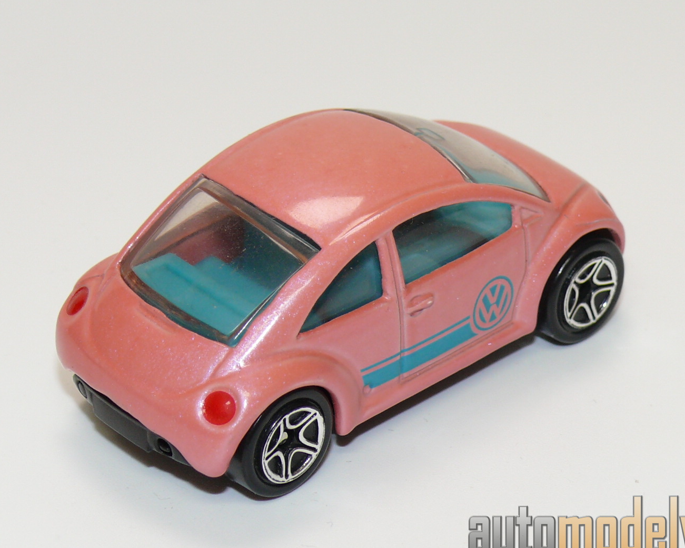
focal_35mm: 126
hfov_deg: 15.3
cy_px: 260
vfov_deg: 12.2
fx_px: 2555
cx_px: 347
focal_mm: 13.7
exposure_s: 1/30
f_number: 4
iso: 100
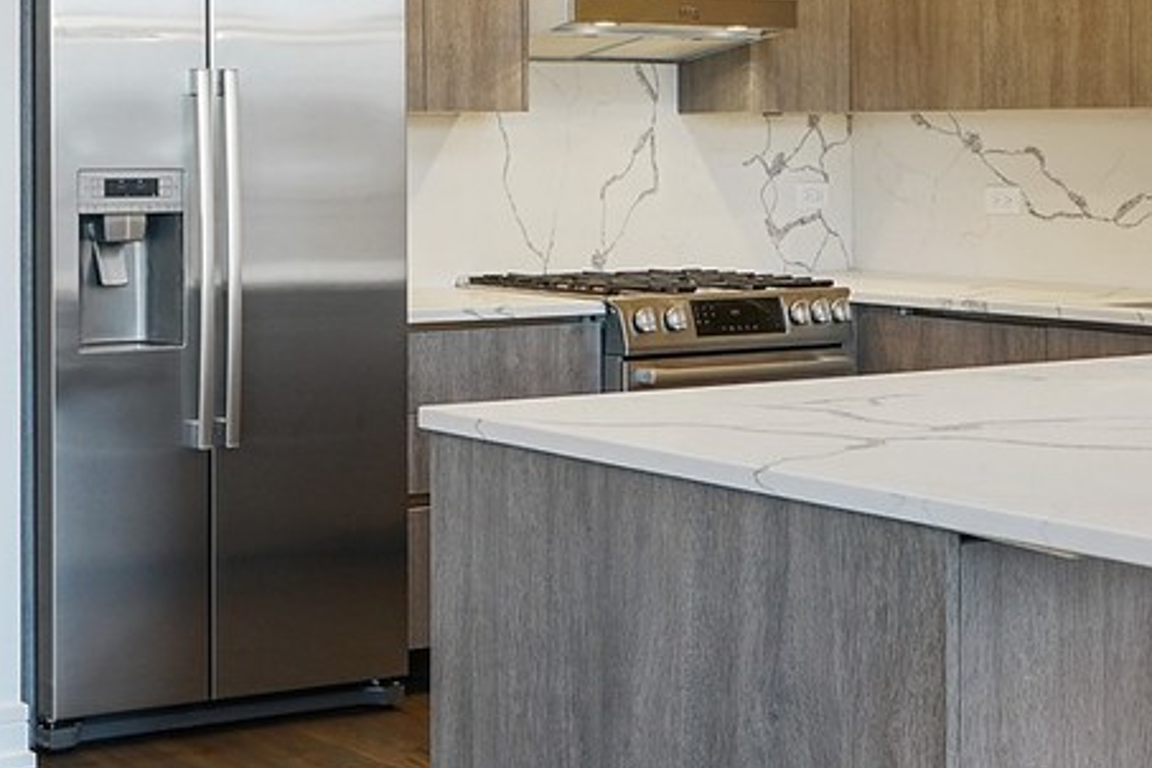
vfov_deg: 19.8
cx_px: 36
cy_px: 137
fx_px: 2176
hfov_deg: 28.1
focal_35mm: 68
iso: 200
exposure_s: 1/6
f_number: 8
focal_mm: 19
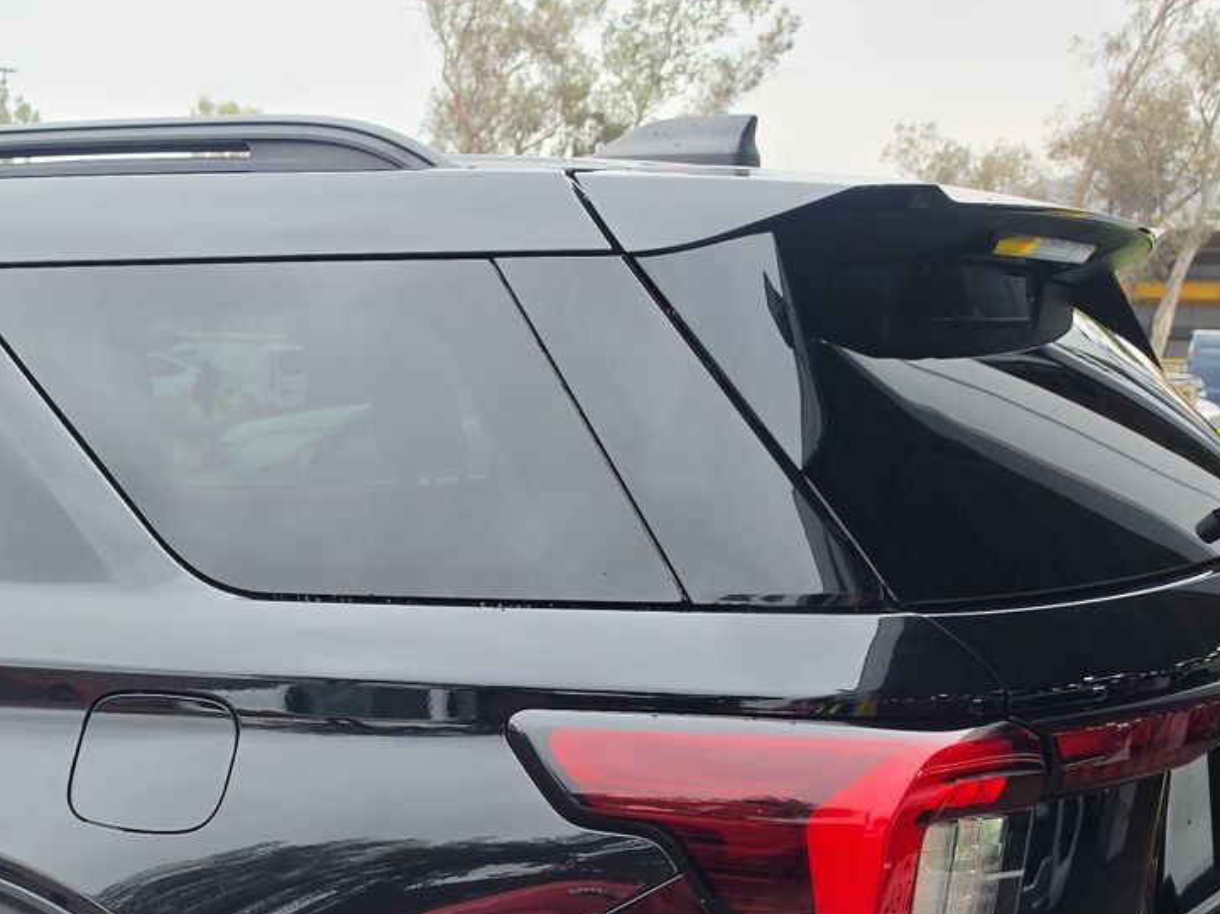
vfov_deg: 27.1
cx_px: 93
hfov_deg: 35.1
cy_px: 897
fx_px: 1797
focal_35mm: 51
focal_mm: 6.5
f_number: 1.4
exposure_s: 1/195
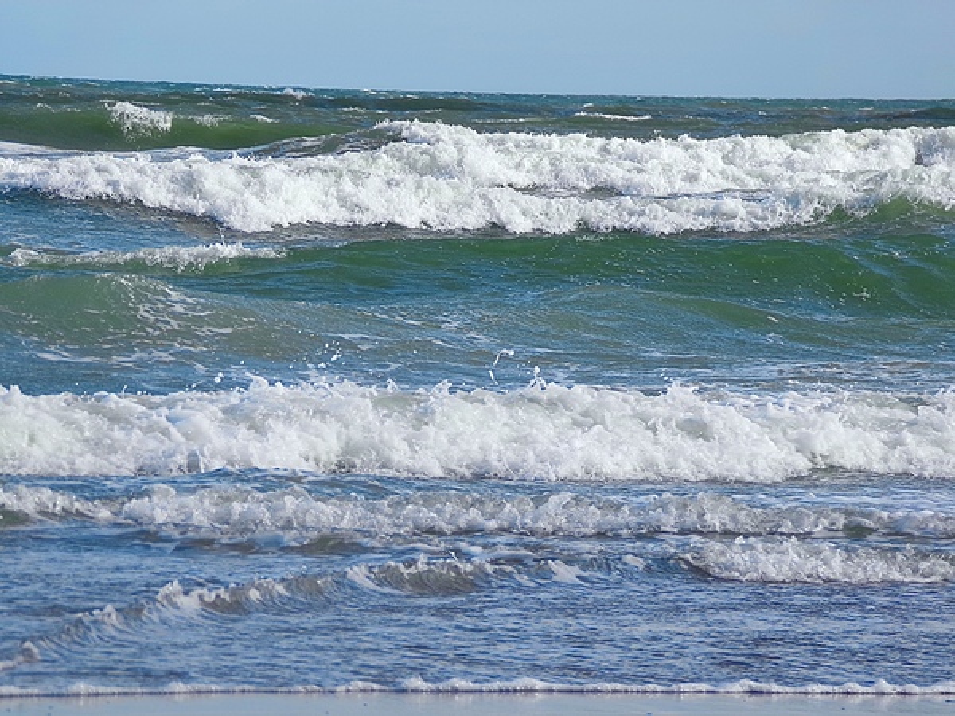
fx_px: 7366
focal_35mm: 267
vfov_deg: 5.6
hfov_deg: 7.4
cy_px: 358
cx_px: 478
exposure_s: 1/320
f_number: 5.1
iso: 100
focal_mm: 47.8
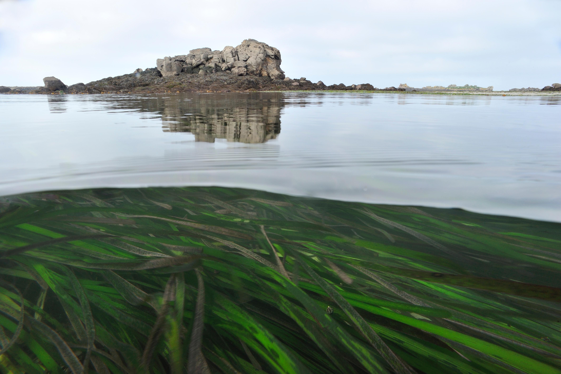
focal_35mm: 20
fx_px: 311
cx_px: 280
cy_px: 187
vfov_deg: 61.9
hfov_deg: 84.0
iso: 640
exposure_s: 1/50
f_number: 22
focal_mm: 20
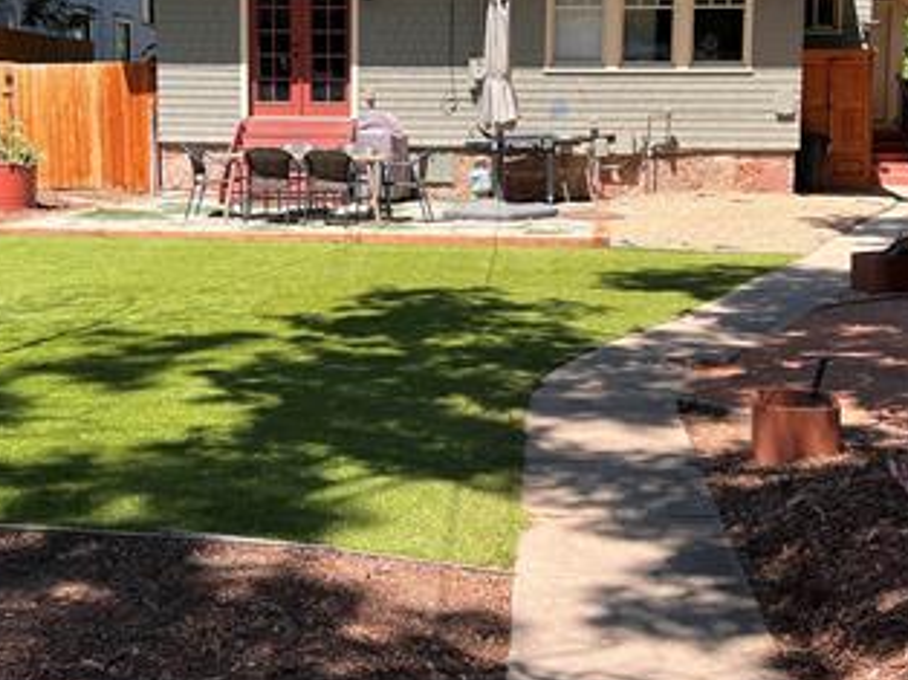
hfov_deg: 36.2
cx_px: 416
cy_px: 253
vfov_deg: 27.4
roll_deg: -0.2
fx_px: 1389
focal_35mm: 53
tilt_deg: -5.8
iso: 50
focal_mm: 5.7
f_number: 1.5
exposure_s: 1/1621
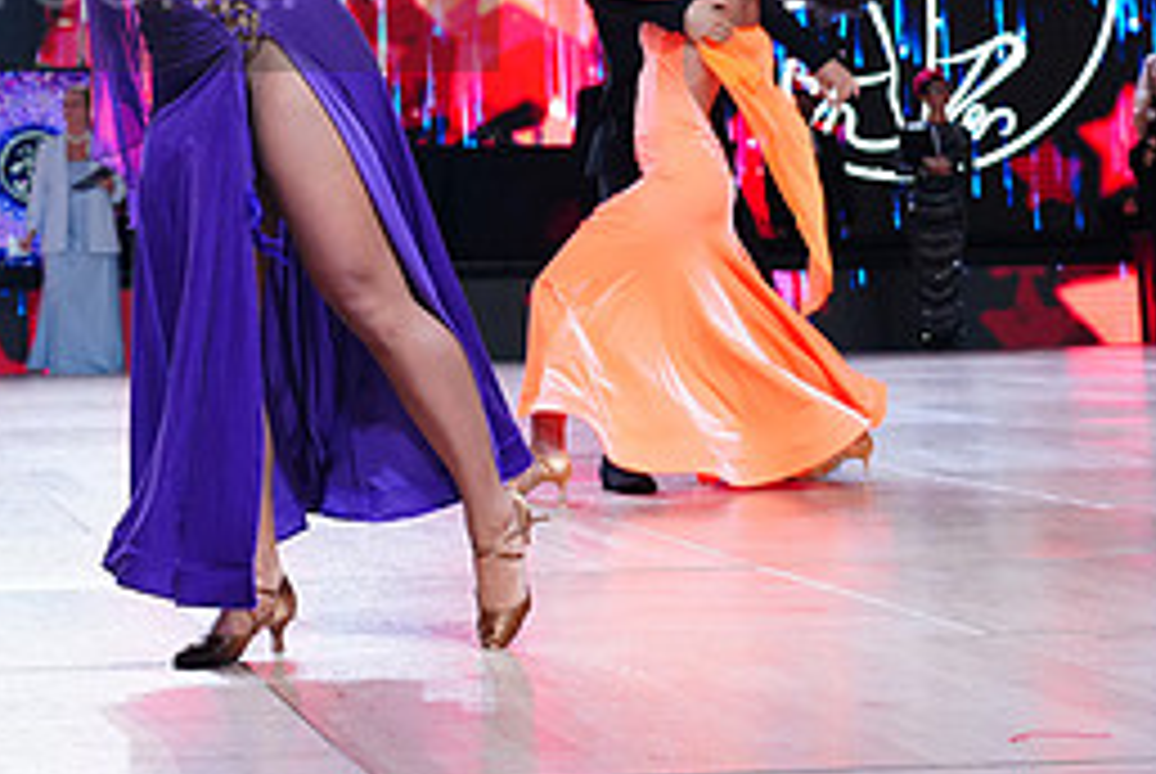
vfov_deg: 15.2
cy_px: -47
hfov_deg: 22.3
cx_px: 9
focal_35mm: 88
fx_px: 2829
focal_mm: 39
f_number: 4
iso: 1250
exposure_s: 1/500
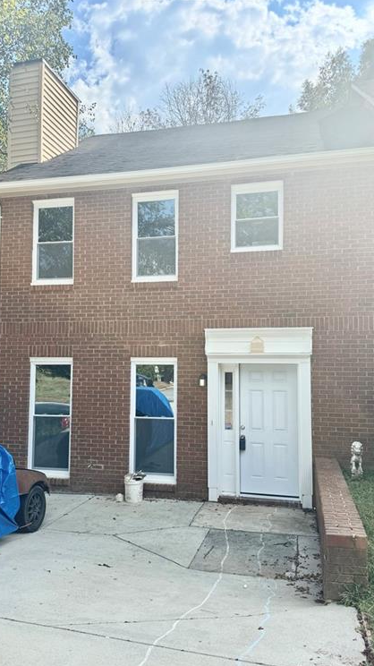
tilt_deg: +3.5
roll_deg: -0.2
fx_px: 476
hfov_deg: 42.9
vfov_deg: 69.9
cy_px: 340
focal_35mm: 27
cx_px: 188
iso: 80
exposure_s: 1/2174
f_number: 1.78
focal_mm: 6.76
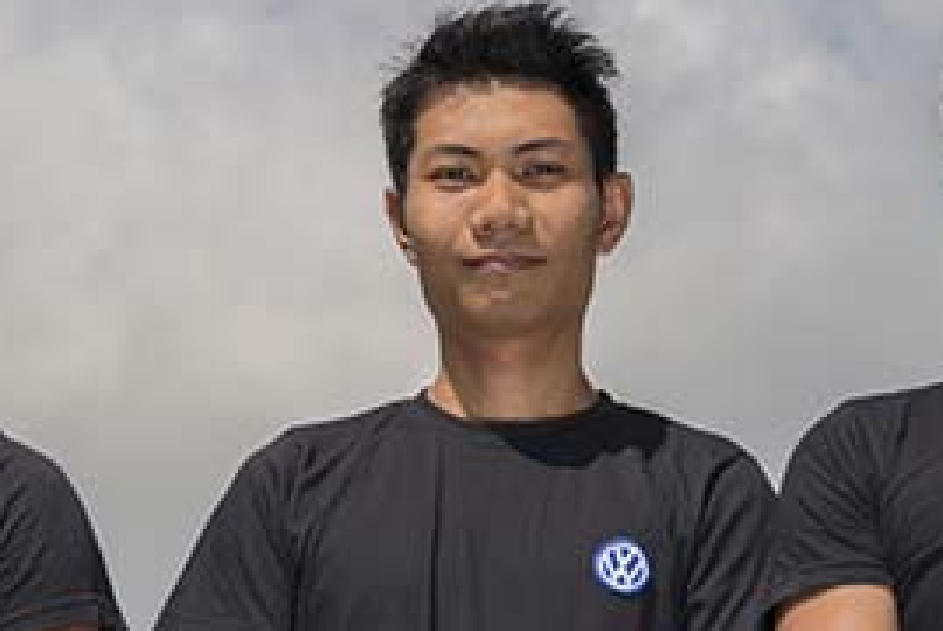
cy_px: 249
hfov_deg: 6.3
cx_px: 968
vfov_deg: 4.2
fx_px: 8601
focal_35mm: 328
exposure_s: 1/200
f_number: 10
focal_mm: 92
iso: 80
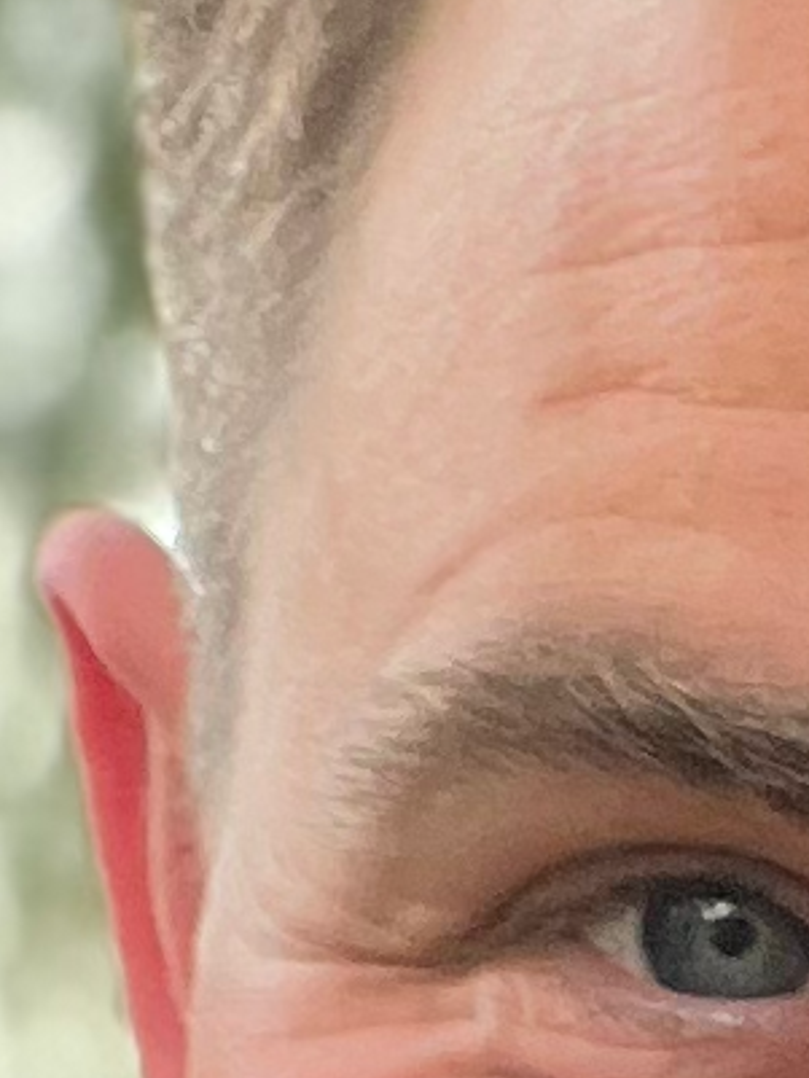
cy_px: 1567
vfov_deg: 8.4
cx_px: 1037
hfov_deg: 6.4
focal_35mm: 231
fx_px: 7194
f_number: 2.2
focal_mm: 2.71
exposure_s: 1/60
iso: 100
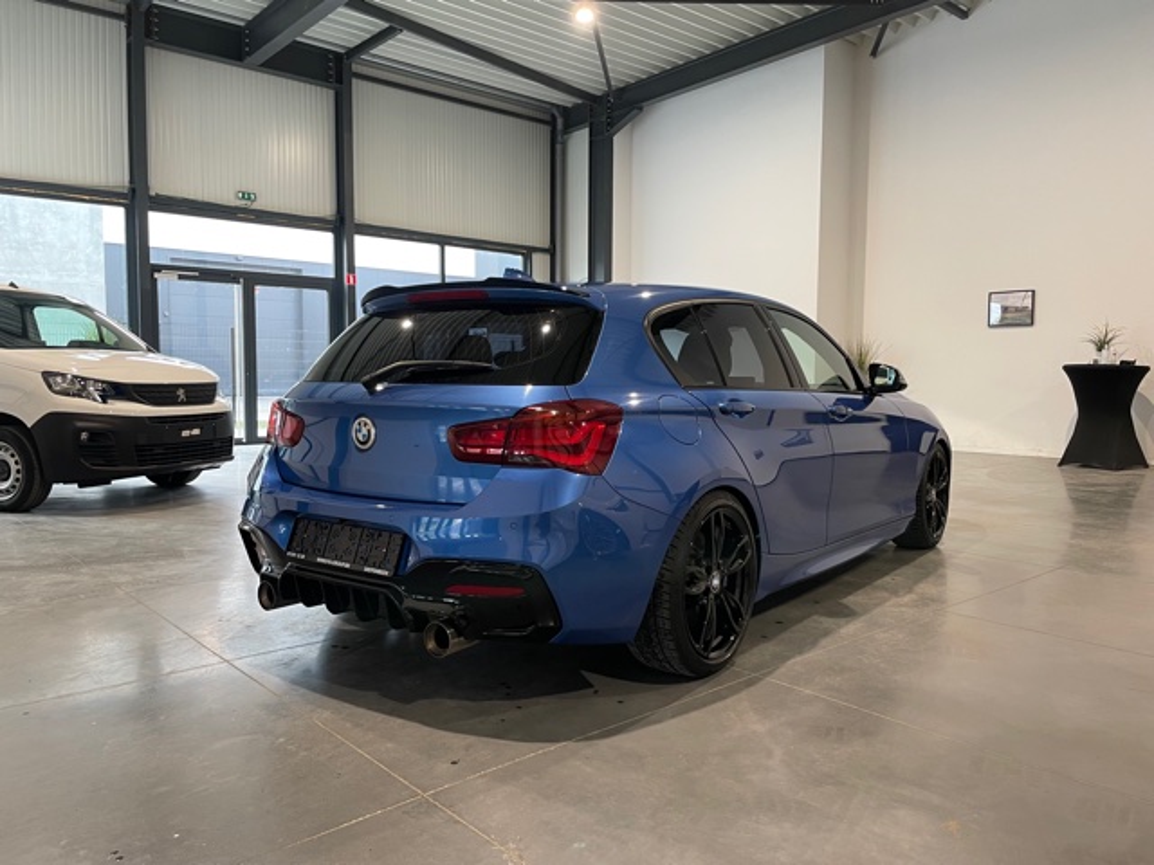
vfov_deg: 53.1
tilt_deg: -4.0
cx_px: 577
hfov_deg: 67.3
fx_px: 867
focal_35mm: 26
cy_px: 432
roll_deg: +0.1
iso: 80
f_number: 1.6
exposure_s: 1/50
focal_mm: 4.2
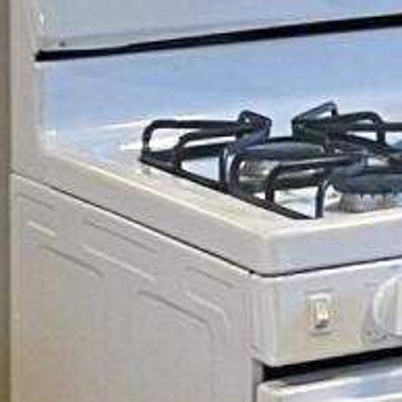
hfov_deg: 6.8
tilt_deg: -0.4
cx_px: 1131
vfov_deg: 7.2
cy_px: -253
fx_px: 3114
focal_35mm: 237
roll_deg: -0.6
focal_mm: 4.2
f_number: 1.6
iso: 200
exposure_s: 1/60
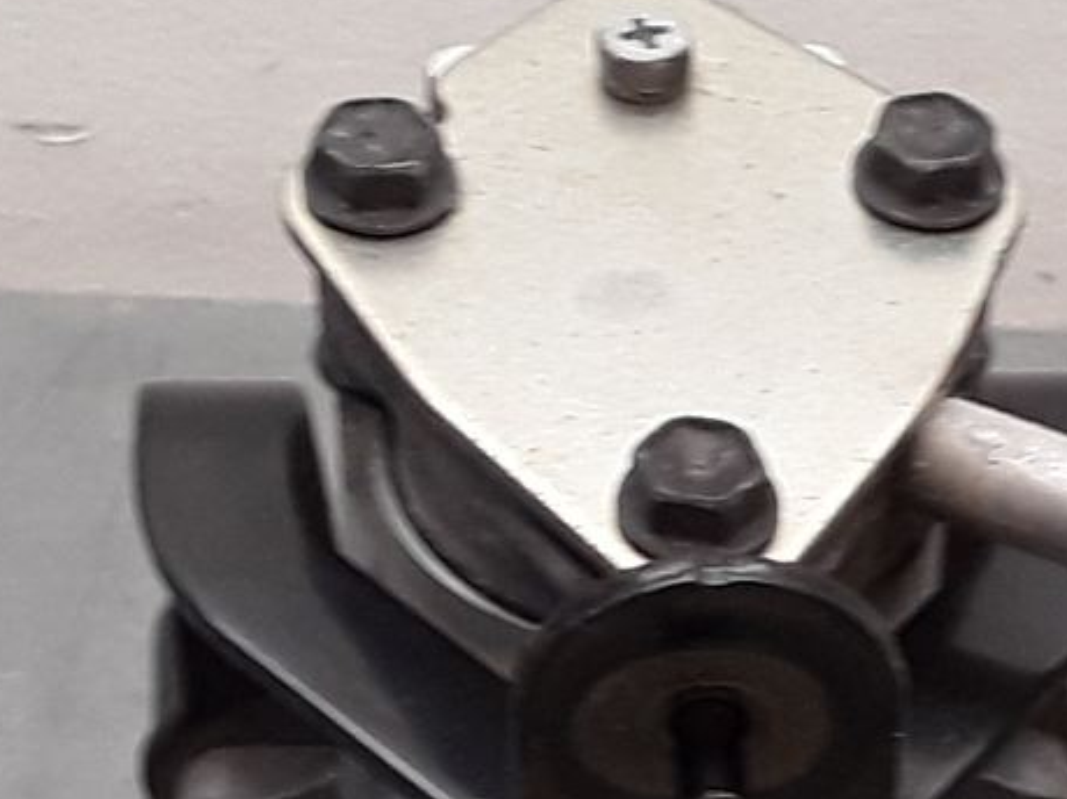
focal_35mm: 125
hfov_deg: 15.7
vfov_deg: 11.5
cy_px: 1043
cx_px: 821
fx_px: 3852
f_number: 1.9
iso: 64
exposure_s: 1/100
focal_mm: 2.91
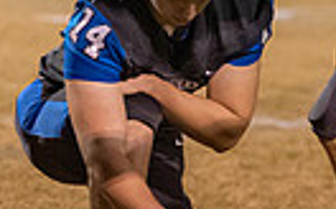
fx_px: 6088
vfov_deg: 2.0
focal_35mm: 666
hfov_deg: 3.2
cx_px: 208
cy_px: 105
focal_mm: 123
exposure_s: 1/500
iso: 6400
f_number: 3.2
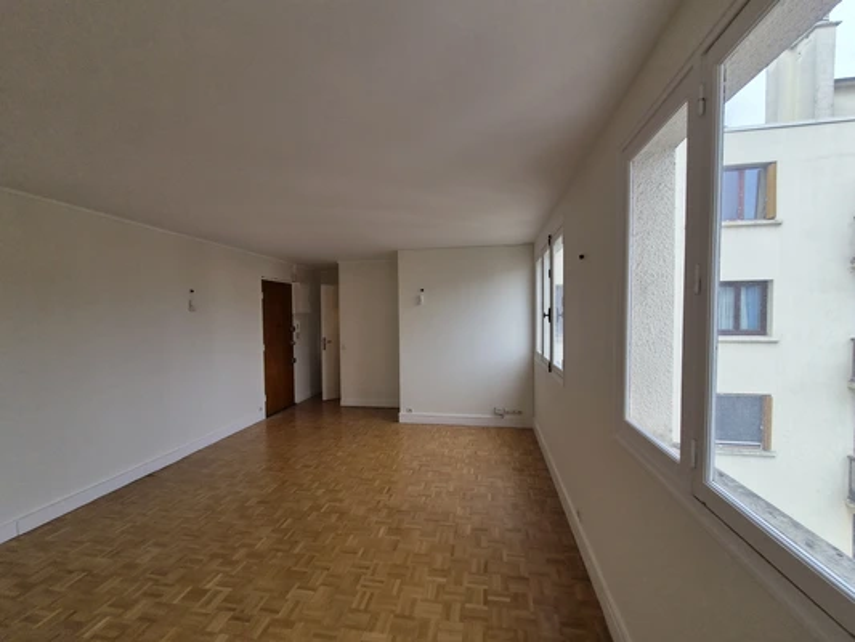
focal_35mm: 13
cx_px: 428
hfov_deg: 106.2
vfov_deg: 89.9
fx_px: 321
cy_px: 321
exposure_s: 1/998
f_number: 2.2
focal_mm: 2.2
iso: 160
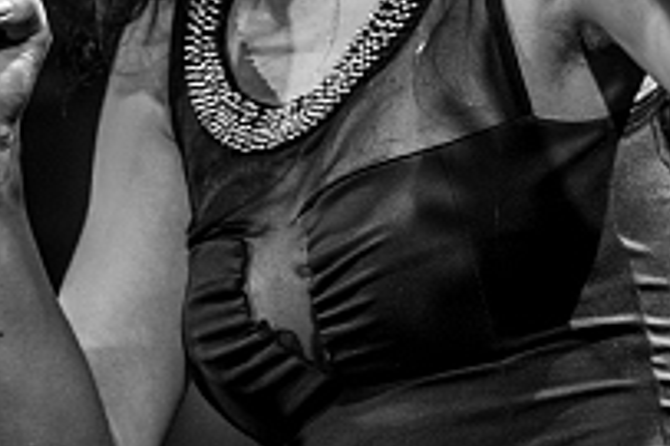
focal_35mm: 880
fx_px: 16360
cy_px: -188
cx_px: 386
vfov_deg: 1.6
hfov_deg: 2.3
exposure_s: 1/100
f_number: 2.8
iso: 1250
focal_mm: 165
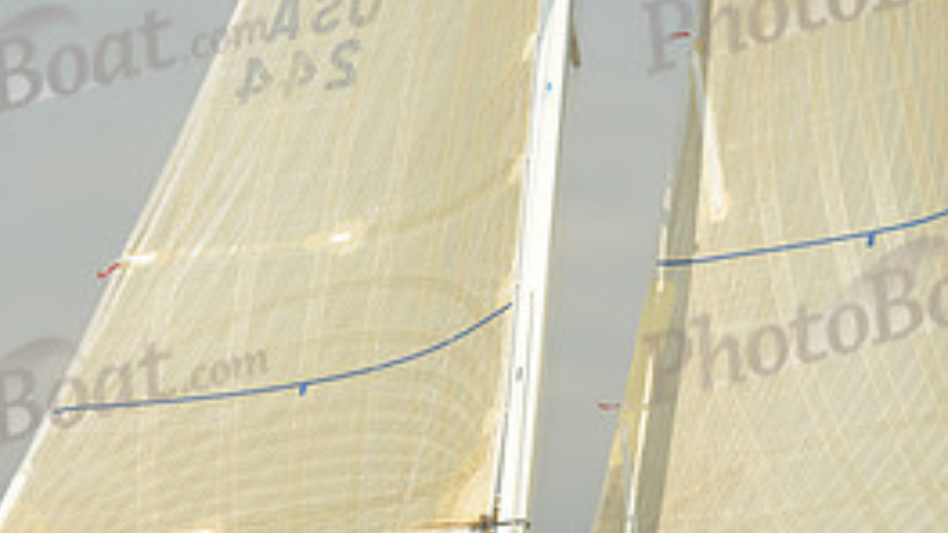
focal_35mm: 162
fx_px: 4073
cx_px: 458
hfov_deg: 13.3
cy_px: 549
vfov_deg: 7.5
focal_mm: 70
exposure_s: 1/1250
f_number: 9
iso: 320
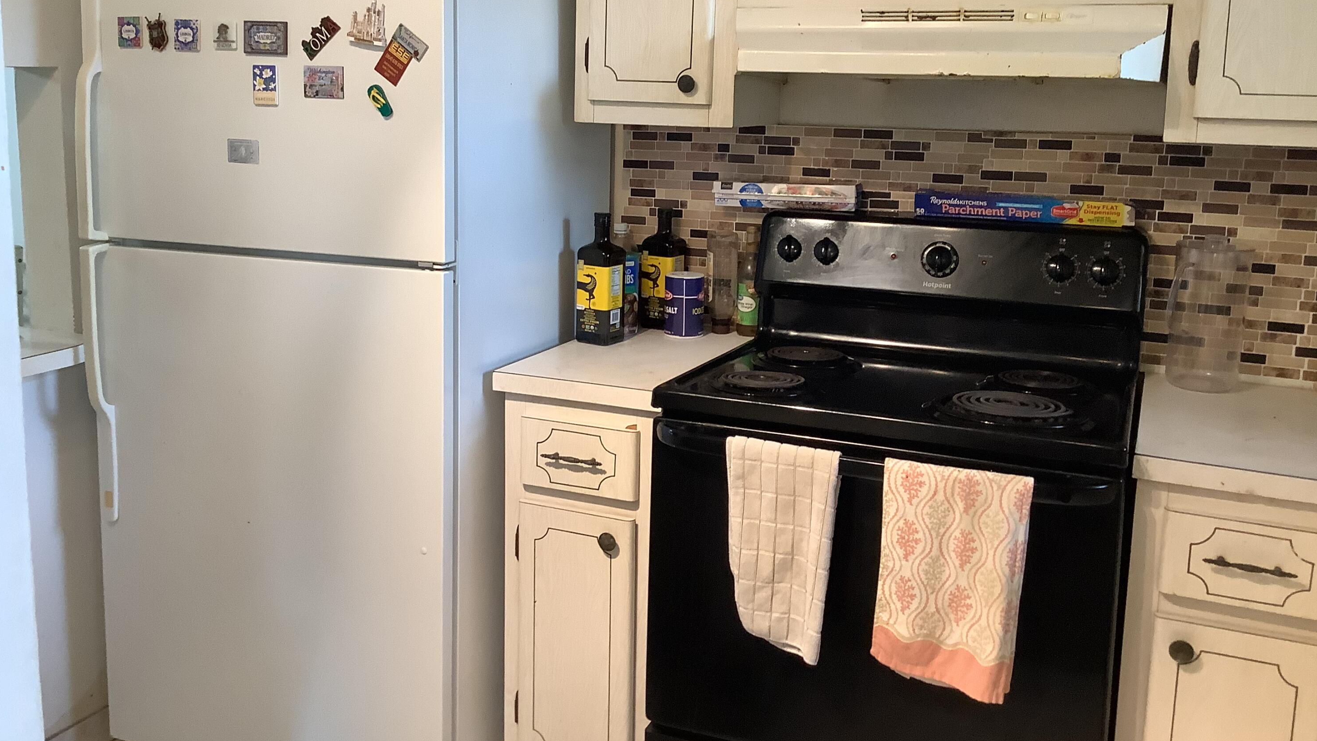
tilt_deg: -11.1
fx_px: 1187
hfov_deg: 58.0
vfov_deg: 34.4
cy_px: 268
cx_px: 660
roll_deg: -1.1
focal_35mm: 34
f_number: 2.4
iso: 160
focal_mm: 3.3
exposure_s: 1/60
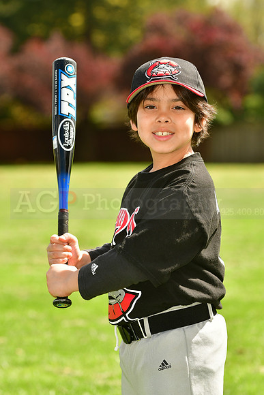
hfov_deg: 6.8
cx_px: 132
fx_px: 2226
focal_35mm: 202
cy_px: 198
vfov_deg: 10.2
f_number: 5
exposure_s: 1/640
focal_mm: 135
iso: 200
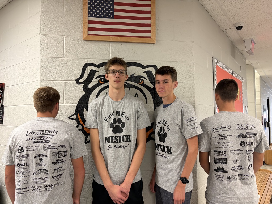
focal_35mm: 26
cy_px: 102
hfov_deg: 67.3
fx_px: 204
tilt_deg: +3.8
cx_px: 136
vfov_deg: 53.1
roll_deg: +1.2
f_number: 1.6
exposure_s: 1/60
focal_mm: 5.96
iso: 250
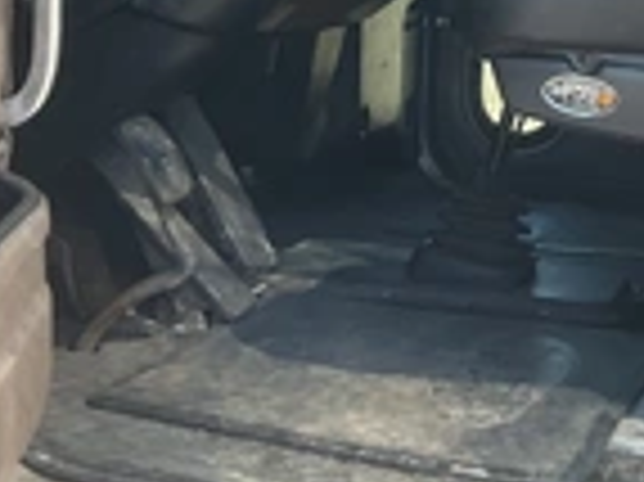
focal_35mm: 81
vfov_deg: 17.5
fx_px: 1506
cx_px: 365
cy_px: -68
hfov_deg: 24.1
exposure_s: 1/172
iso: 32
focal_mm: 3
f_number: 1.8
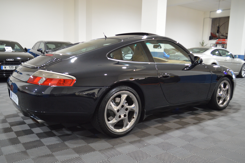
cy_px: 82
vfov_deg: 43.5
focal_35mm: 30
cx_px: 122
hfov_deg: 62.0
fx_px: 204
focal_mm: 20
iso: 800
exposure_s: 1/60
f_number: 3.8
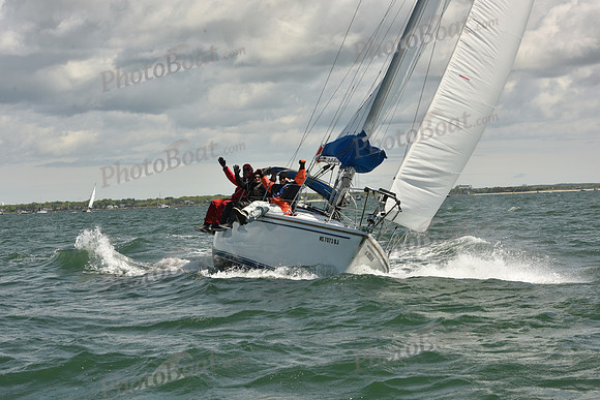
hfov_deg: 20.4
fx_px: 1667
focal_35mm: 100
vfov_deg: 13.7
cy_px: 200
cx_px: 300
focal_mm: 100
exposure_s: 1/800
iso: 320
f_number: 11
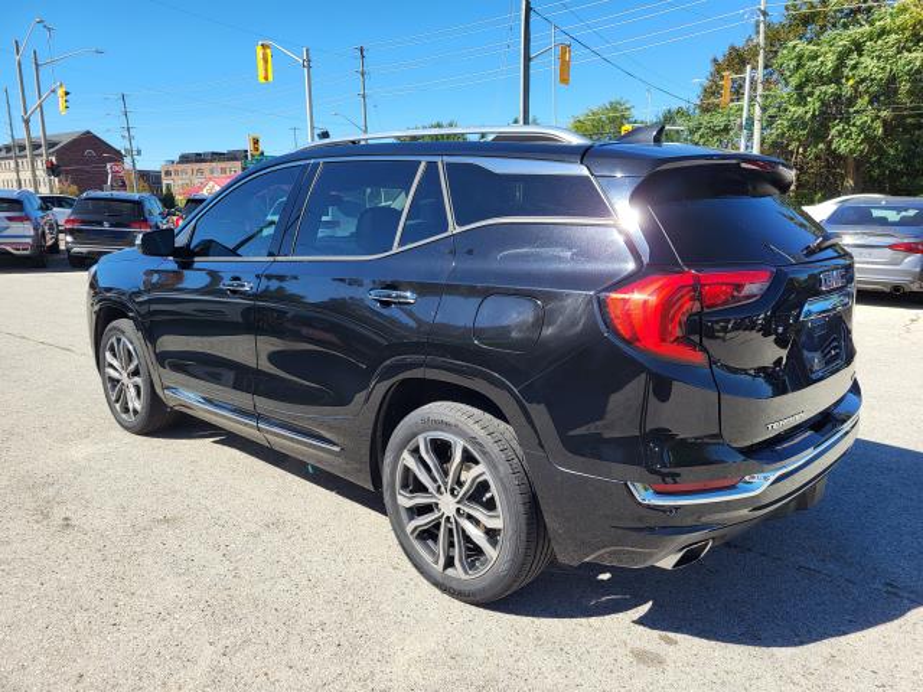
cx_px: 462
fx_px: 693
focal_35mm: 26
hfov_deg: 67.3
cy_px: 346
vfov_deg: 53.1
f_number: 1.8
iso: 40
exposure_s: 1/1391
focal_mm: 5.4
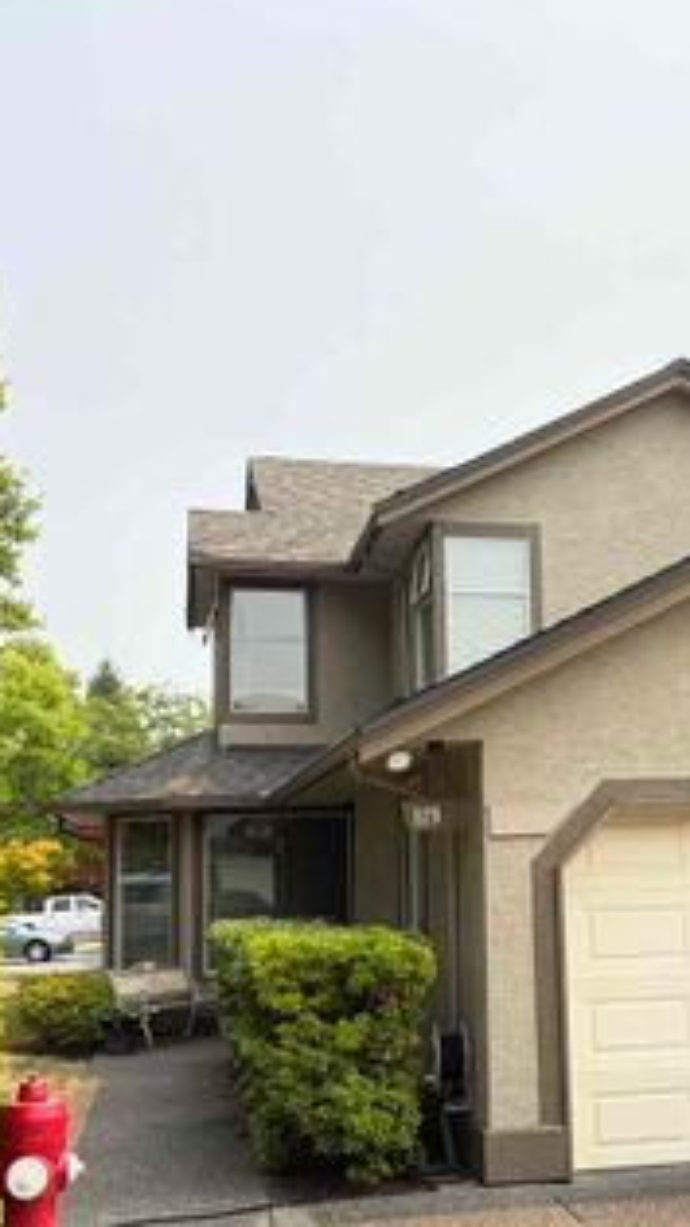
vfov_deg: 45.3
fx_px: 1465
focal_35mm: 45
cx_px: 522
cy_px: 711
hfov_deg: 26.2
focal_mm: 5.96
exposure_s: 1/1484
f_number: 1.6
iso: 64
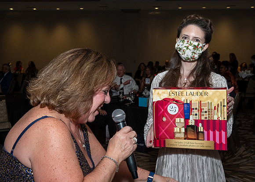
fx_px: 316
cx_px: 136
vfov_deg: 32.0
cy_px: 73
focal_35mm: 44
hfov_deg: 43.9
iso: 500
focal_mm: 23
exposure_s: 1/250
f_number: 7.1
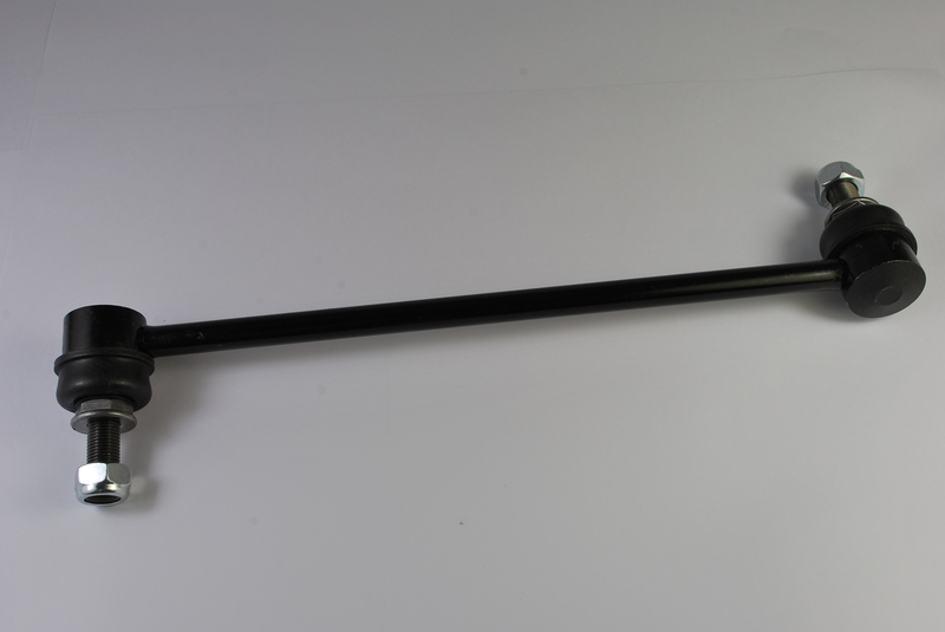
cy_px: 316
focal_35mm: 45
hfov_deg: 43.6
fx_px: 1182
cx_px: 472
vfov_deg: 29.9
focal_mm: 30
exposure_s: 1/30
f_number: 11
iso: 100
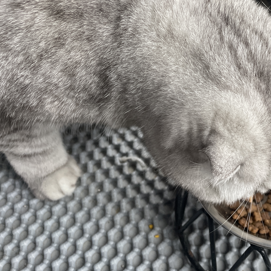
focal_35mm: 42
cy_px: 98
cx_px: 245
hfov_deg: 37.4
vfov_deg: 39.7
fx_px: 372
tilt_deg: -48.5
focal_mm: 4.2
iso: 125
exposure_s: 1/108
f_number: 1.6
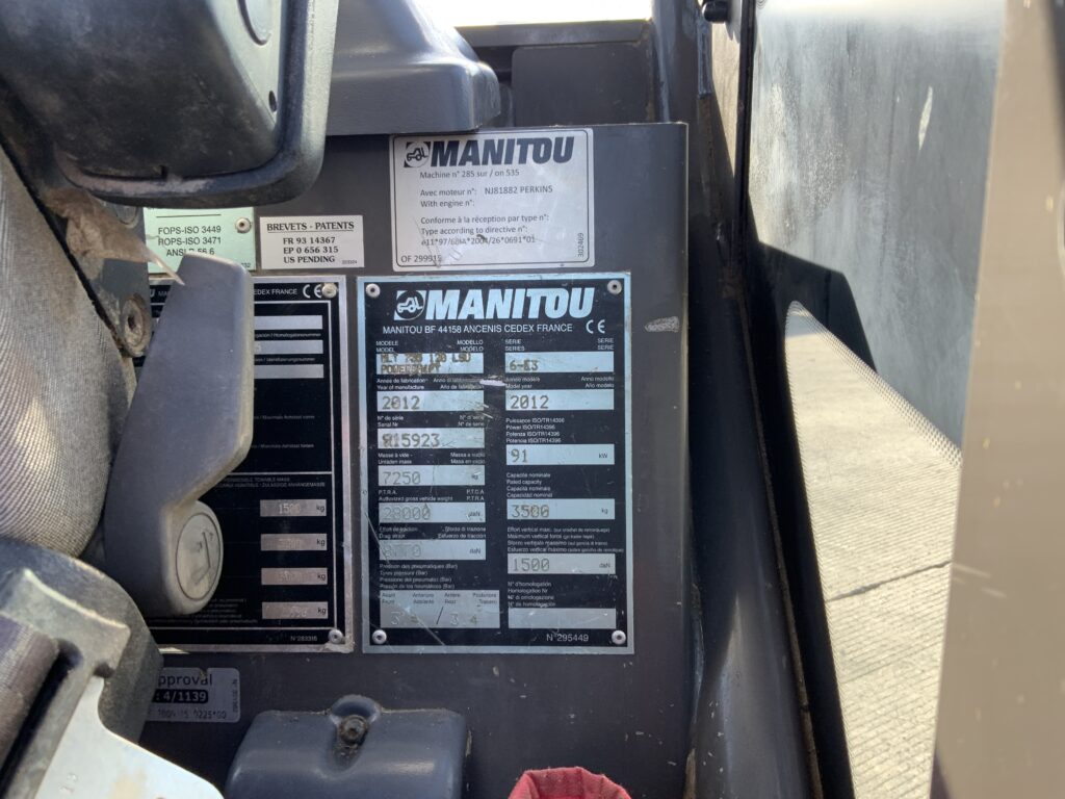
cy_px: 400
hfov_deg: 61.7
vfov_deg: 48.2
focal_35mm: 29
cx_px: 532
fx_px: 892
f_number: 1.8
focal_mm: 3
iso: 32
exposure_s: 1/122
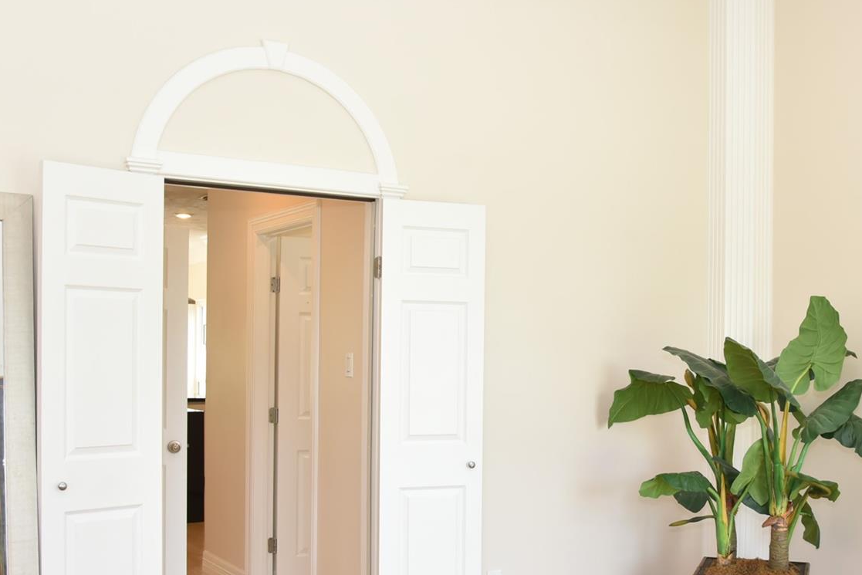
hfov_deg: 44.3
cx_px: 515
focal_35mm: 44
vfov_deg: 30.4
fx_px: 1054
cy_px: 362
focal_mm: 24
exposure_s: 1/60
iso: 1250
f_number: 7.1
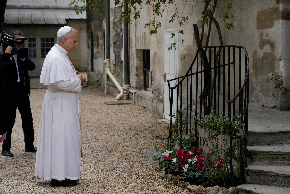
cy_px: 97
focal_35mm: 68
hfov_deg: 29.7
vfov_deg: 20.0
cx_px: 145
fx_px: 548
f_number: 5
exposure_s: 1/2500
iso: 4000
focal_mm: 68
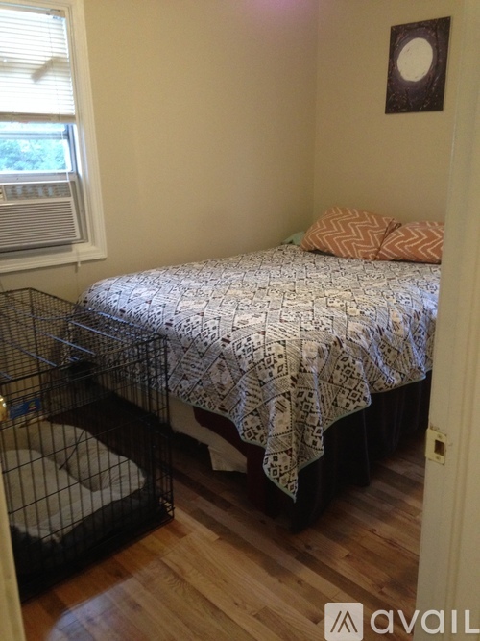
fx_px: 610
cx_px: 240
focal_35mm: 33
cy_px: 320
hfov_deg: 42.9
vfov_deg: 55.4
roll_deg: -1.0
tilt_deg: -17.5
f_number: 2.4
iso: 320
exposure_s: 1/20
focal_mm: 4.12
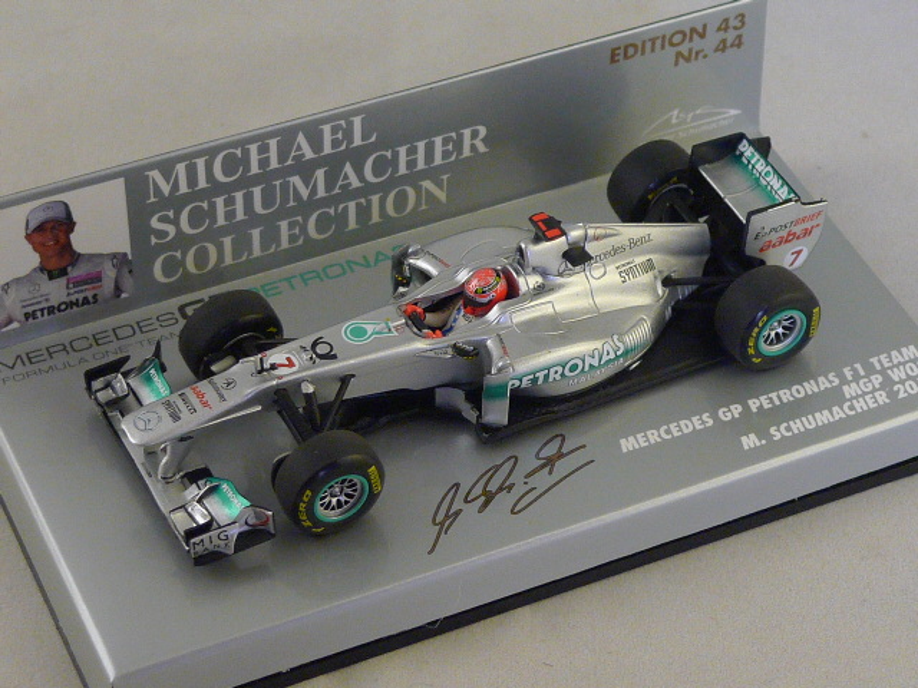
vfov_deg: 13.7
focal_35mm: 108
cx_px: 459
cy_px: 344
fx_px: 2864
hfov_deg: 18.2
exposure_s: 1/40
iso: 400
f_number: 2.8
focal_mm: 12.8
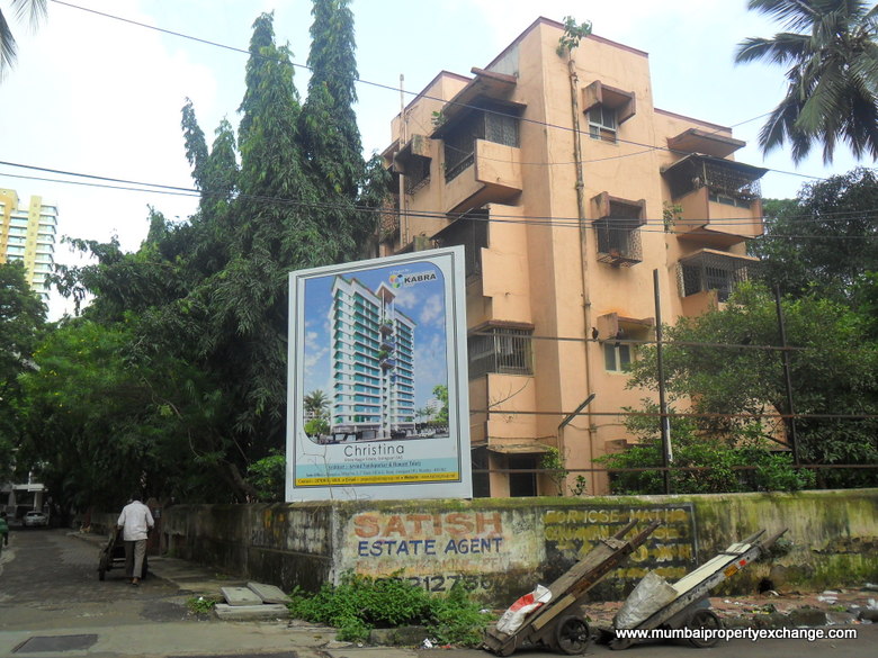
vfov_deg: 44.2
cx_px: 439
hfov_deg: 56.8
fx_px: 812
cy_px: 329
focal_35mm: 32
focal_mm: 5.7
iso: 100
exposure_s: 1/350
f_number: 3.7
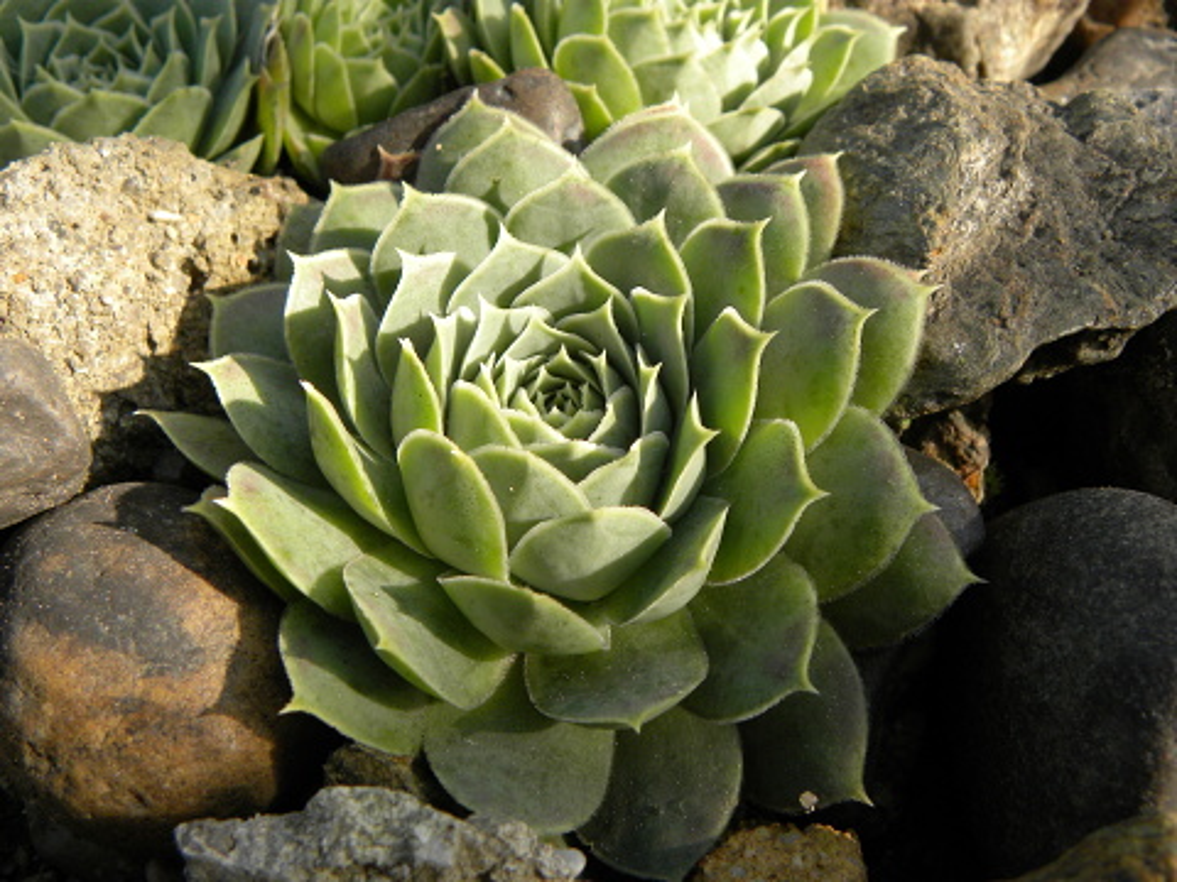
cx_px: 588
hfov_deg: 50.1
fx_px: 1258
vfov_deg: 38.7
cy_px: 441
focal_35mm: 37
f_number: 4
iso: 100
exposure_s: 1/320
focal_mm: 6.6
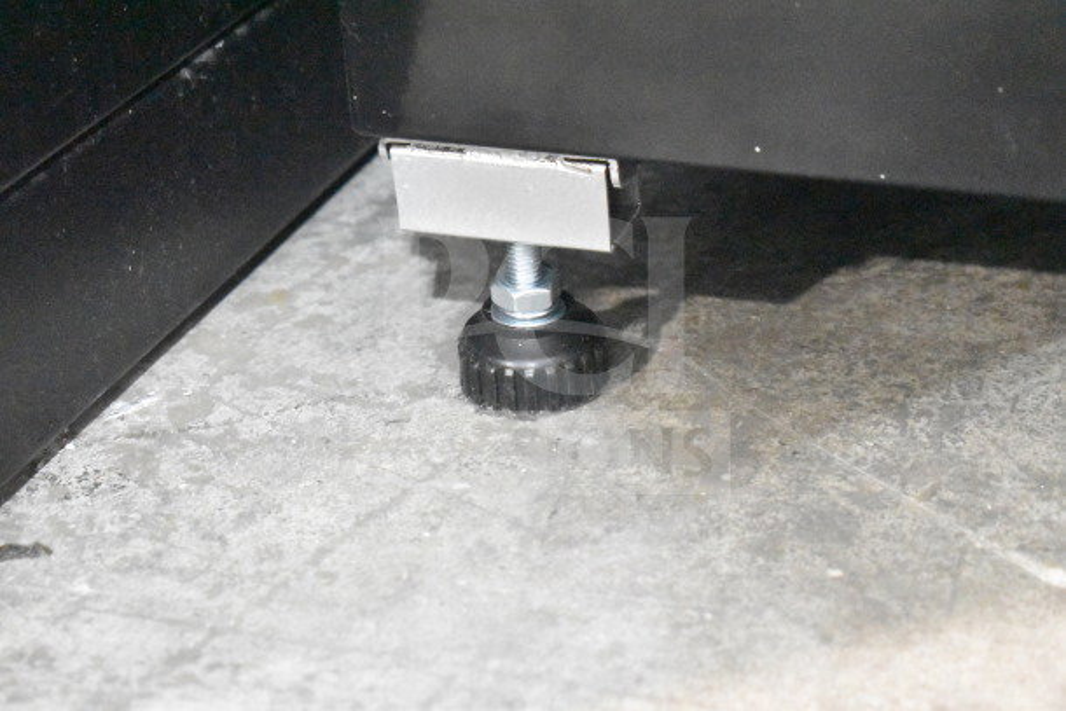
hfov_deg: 27.0
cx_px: 533
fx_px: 2221
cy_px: 356
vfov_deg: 18.2
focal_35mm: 75
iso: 25600
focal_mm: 50
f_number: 5.6
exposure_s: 1/80
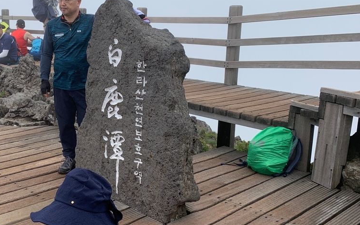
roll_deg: -1.9
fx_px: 432
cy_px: 106
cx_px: 113
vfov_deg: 29.2
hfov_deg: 44.5
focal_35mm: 44
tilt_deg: -11.1
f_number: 1.8
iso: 25
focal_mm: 4.25
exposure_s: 1/2481
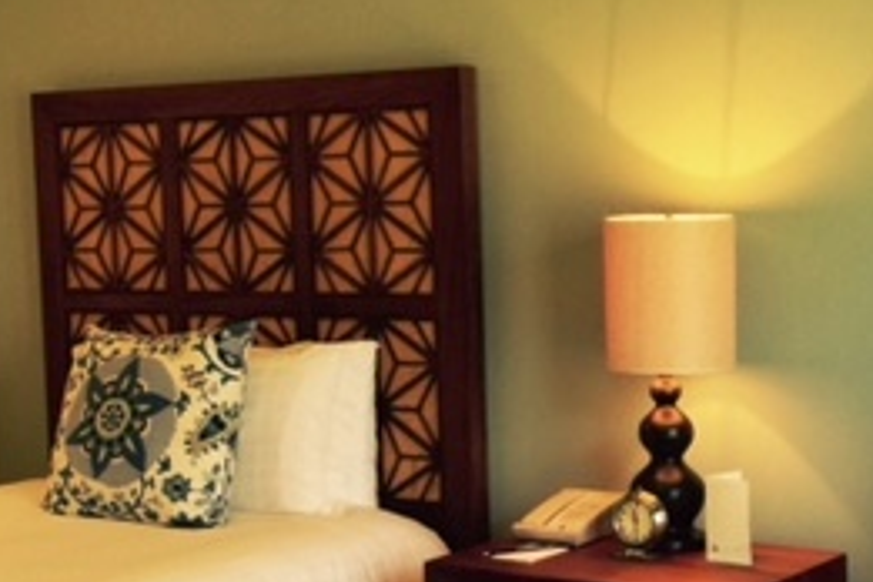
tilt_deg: -5.1
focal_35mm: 74
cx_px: 518
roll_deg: -0.4
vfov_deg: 18.4
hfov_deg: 27.3
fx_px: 1794
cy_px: 334
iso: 32
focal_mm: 4.15
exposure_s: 1/15
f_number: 2.2
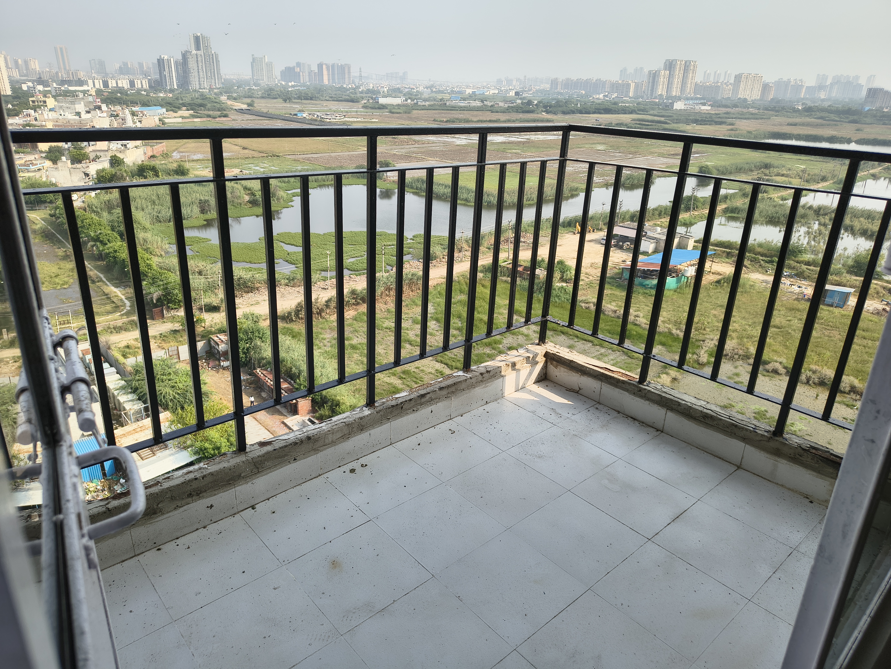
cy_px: 334
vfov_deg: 56.8
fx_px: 618
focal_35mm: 24
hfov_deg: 71.6
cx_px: 446
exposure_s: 1/1203
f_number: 1.8
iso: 101
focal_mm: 5.56
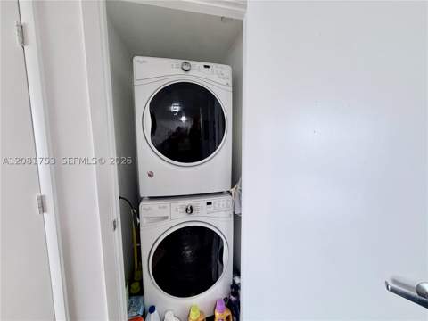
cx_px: 214
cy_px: 160
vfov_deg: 85.7
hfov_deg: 102.1
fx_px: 173
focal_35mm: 14
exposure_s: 1/117
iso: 320
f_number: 2.2
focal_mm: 2.22
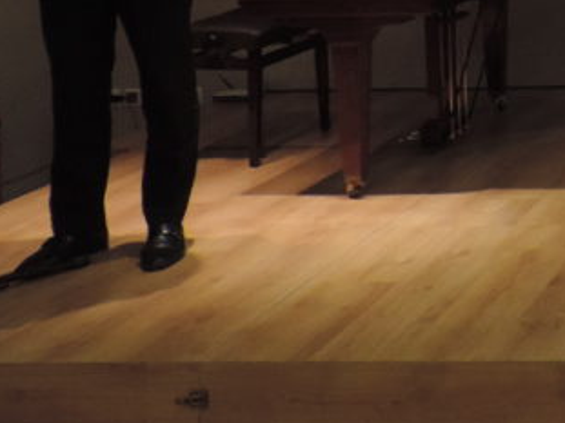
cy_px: -205
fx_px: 1289
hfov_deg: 20.4
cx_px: 896
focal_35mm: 79
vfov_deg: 16.9
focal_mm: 4.3
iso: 280
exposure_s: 1/30
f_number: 3
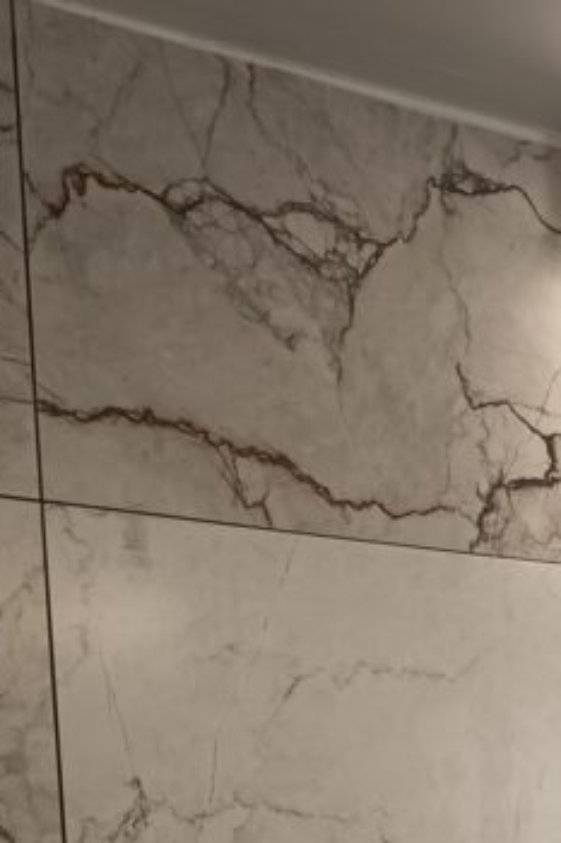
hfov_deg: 18.4
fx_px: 1708
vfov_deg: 24.7
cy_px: 1041
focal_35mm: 73
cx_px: 465
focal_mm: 5.27
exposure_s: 1/50
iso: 234
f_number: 1.7
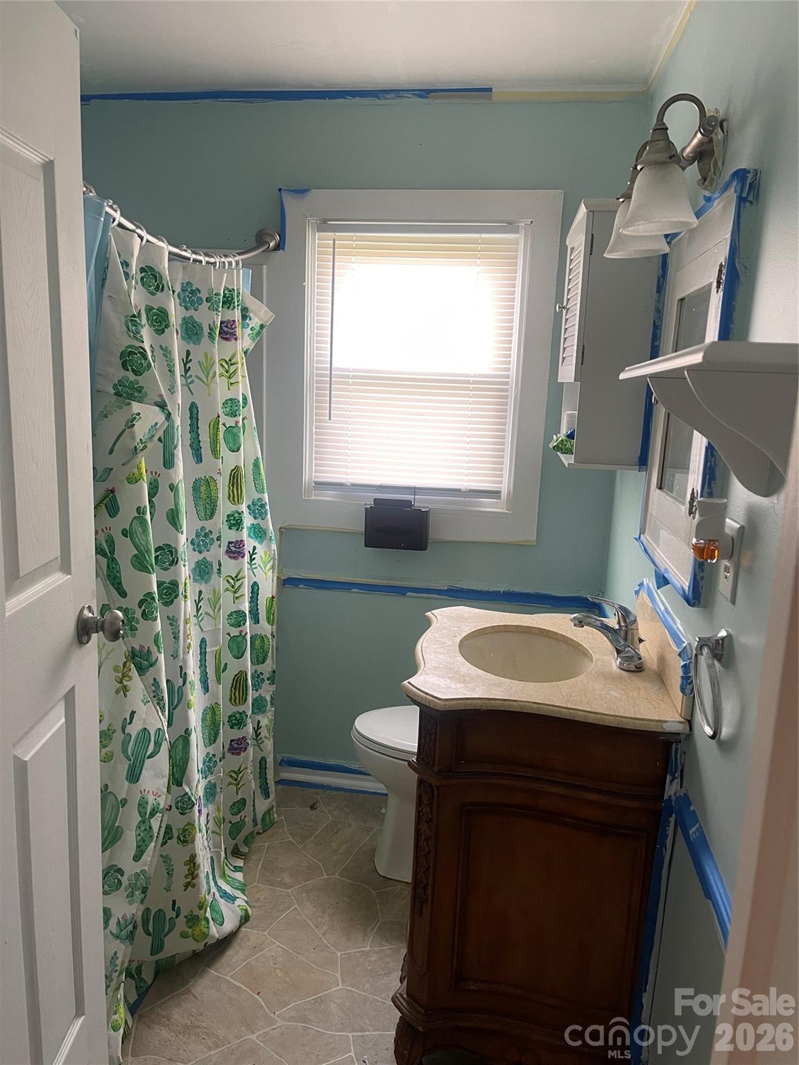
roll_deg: -2.8
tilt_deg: -10.6
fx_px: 769
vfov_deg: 69.4
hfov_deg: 54.9
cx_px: 400
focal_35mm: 25
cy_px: 532
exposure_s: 1/60
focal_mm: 5.1
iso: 160
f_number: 1.6
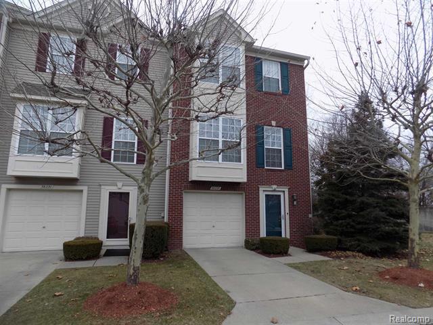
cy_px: 162
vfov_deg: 58.9
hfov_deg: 73.9
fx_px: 288
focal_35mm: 23
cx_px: 216
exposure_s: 1/80
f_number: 3.1
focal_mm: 4
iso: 80
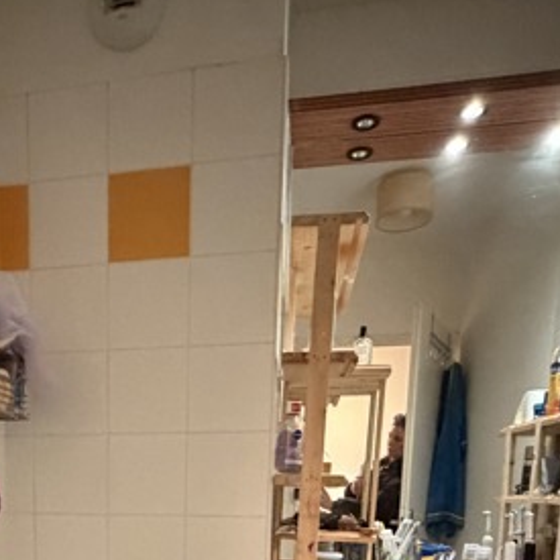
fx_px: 659
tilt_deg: -9.1
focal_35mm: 36
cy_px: 584
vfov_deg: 39.4
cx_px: 145
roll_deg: +0.3
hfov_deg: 44.6
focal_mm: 2.22
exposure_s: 1/33
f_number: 2.2
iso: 1000
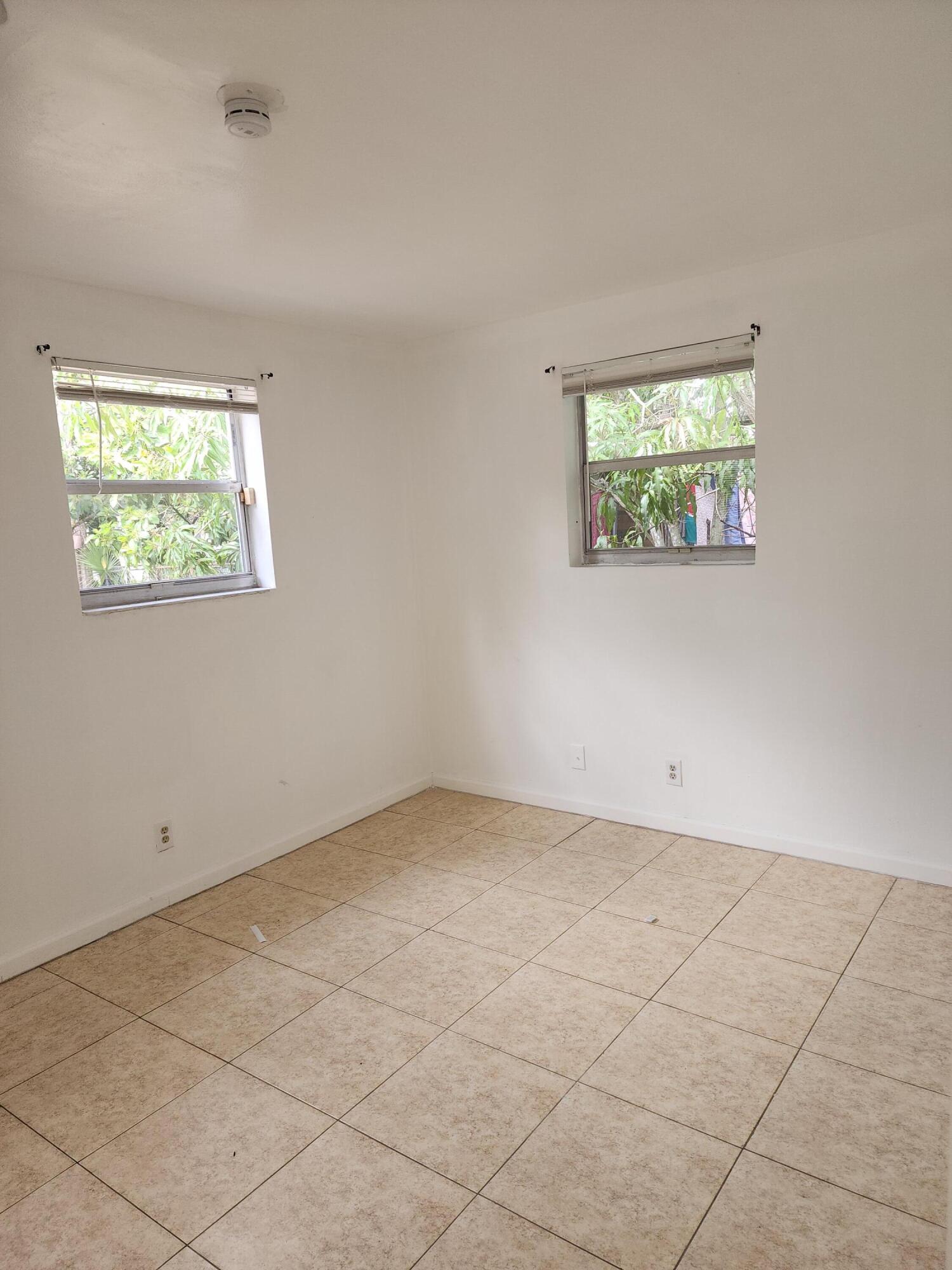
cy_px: 635
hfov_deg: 58.9
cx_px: 476
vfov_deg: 73.9
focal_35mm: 23
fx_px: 843
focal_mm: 6.4
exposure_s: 1/60
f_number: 1.8
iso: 40
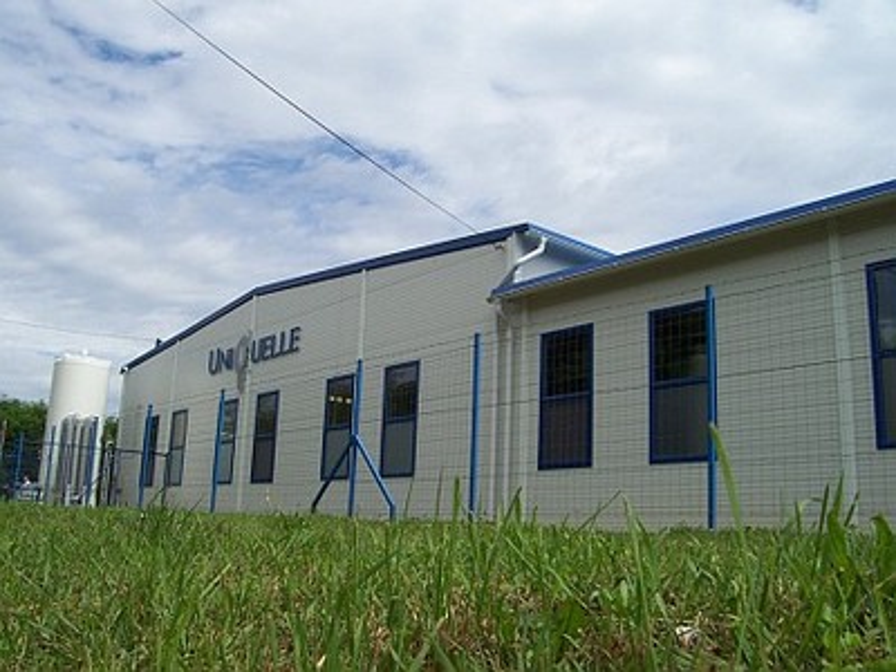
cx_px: 448
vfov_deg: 41.8
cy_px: 336
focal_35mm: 34
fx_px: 880
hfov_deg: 54.0
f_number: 5.6
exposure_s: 1/750
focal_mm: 5.6
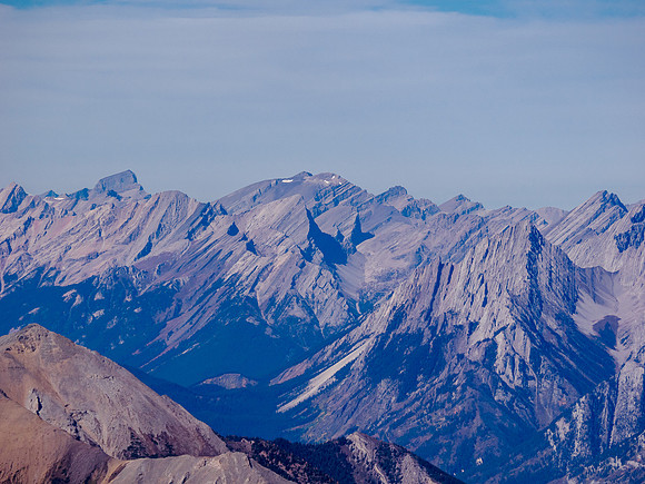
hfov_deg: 6.6
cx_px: 322
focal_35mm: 300
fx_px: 5590
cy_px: 242
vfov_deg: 5.0
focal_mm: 150
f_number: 8
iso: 200
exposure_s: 1/400
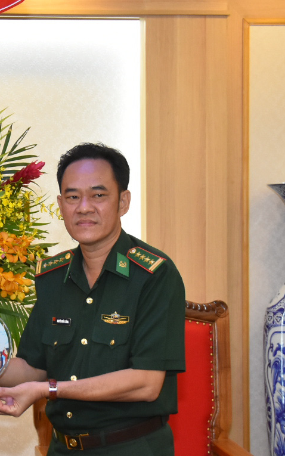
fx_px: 1367
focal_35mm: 110
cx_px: 33
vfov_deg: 18.9
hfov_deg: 11.8
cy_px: 279
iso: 1600
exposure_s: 1/160
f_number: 4.2
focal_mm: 34
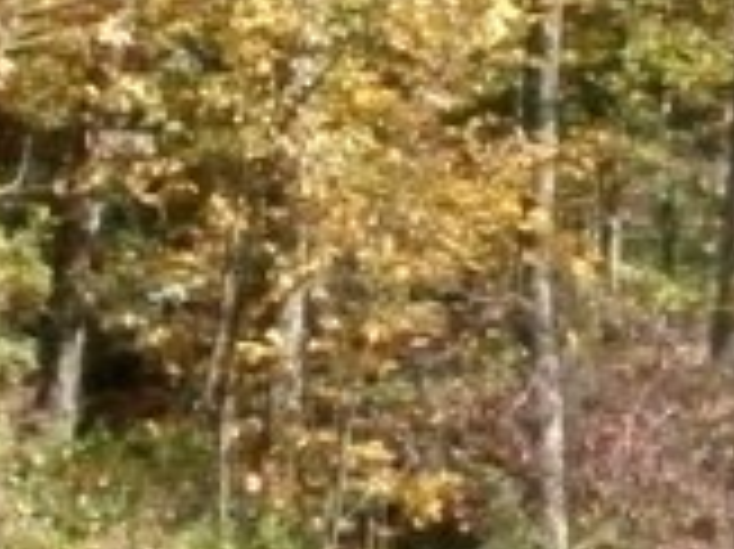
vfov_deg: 9.6
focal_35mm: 151
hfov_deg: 12.6
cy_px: -202
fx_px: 3199
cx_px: 991
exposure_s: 1/1000
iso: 1600
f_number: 7.9
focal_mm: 4.2
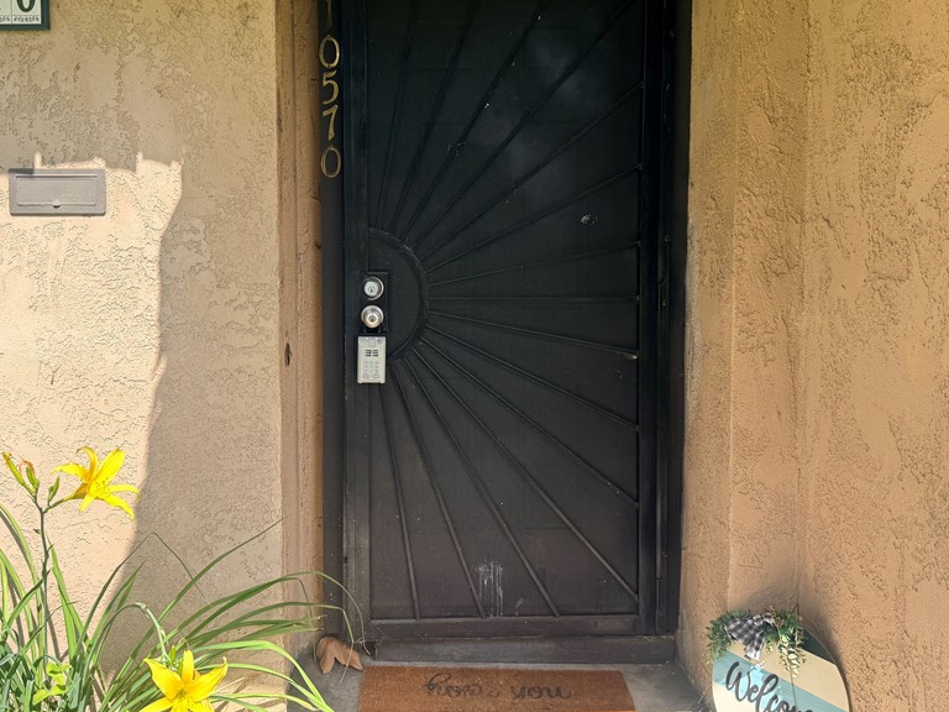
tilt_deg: -3.1
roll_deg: -0.1
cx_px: 415
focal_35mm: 32
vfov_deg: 43.9
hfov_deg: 56.6
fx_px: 877
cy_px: 278
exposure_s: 1/1522
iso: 100
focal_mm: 6.76
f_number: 1.78
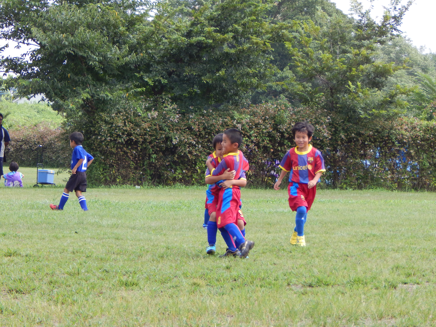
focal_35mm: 234
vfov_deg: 6.4
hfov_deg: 8.5
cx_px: 218
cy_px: 164
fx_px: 2947
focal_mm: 41.7
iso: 140
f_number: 5.6
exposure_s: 1/250
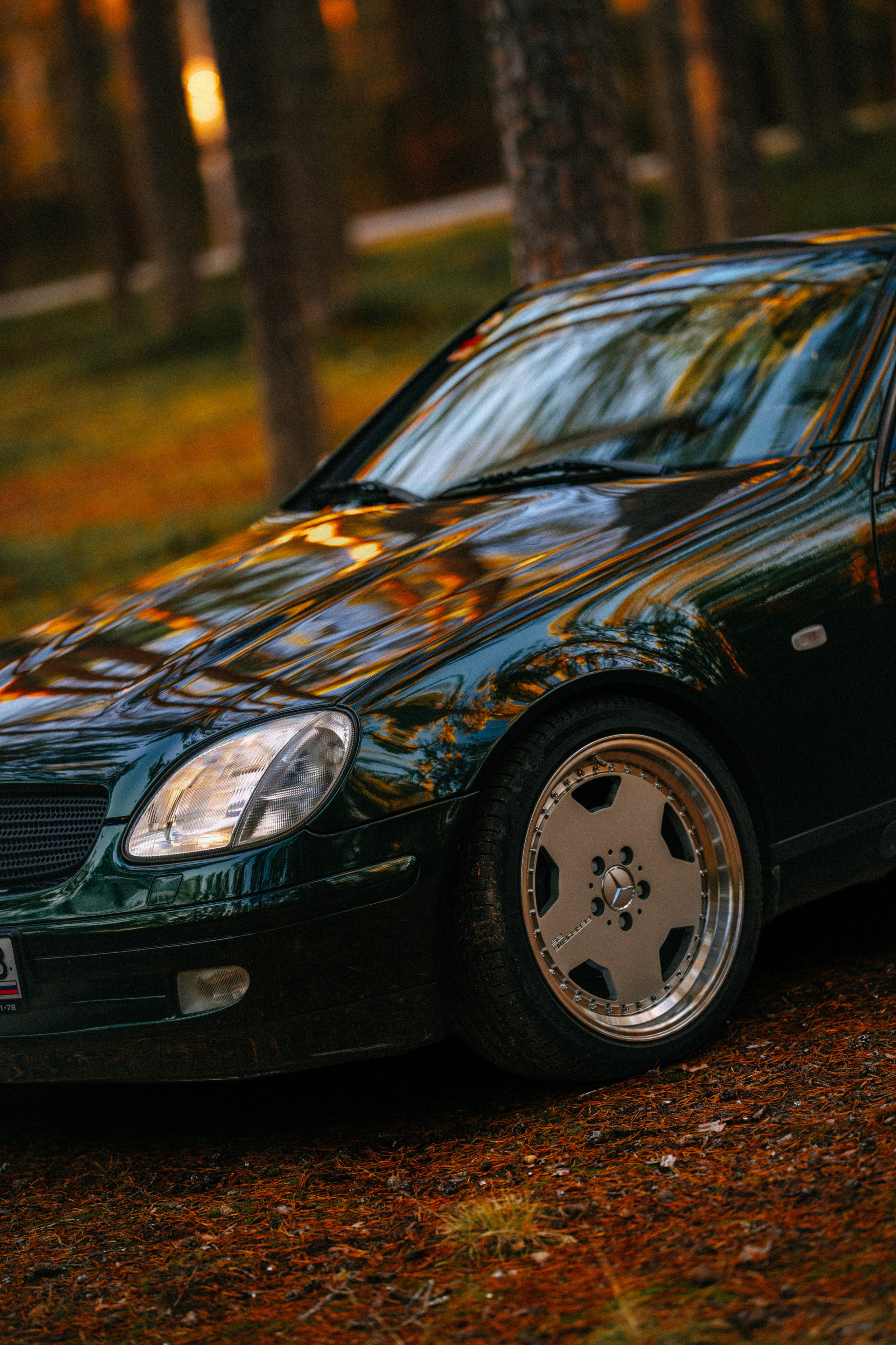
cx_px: 448
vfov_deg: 15.2
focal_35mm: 135
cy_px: 672
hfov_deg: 10.2
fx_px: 5040
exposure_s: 1/160
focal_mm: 135
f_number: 1.8
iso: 200
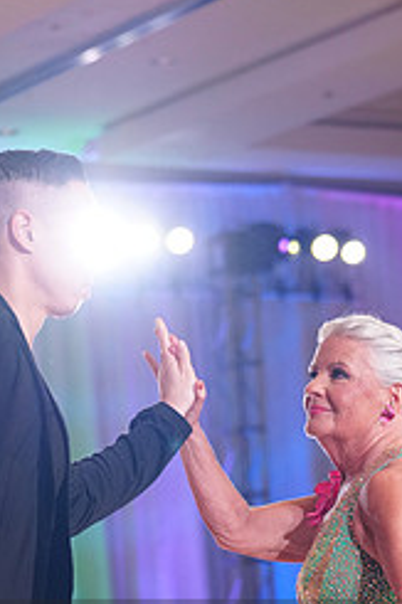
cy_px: 683
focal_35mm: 166
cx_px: 275
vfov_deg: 12.2
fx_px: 2784
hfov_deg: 8.3
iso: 2000
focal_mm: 70
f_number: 2.8
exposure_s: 1/500
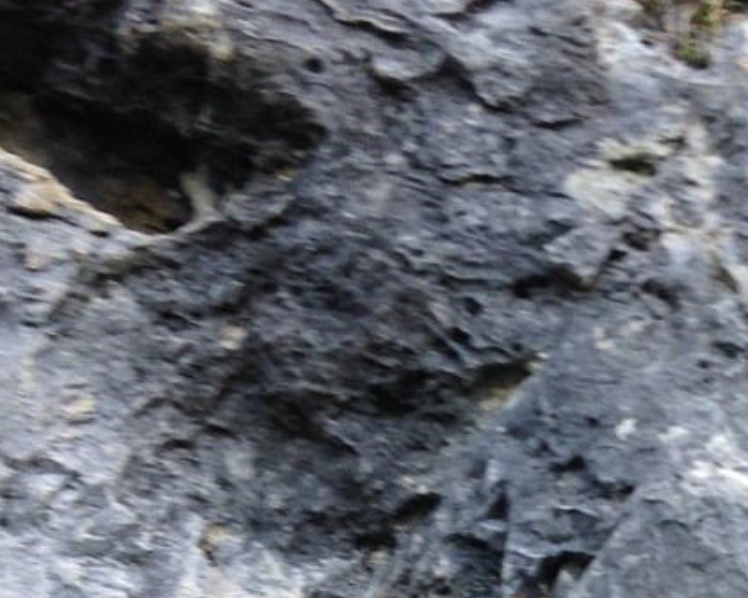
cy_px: 765
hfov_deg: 20.0
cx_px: 801
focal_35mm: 92
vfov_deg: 15.9
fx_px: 2037
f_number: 2.4
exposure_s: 1/120
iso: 50
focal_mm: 4.12
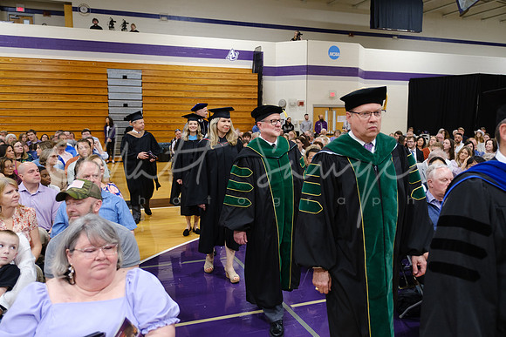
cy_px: 168
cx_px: 253
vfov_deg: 45.0
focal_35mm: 29
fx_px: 408
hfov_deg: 63.6
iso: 1600
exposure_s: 1/125
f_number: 2.8
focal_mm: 19.4
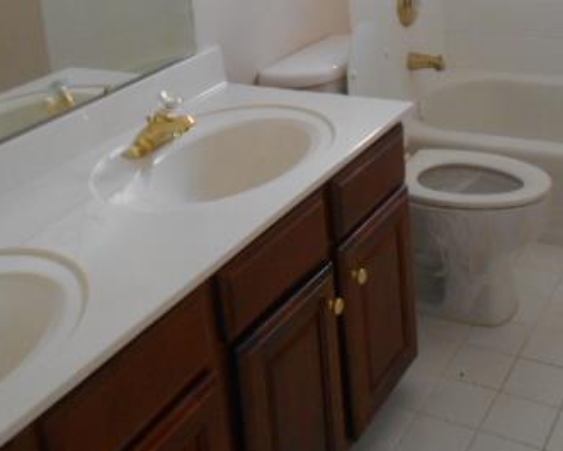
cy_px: 54
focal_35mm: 49
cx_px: 293
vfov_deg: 29.7
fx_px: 817
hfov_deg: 38.0
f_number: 3.2
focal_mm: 4.6
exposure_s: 1/30
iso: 320
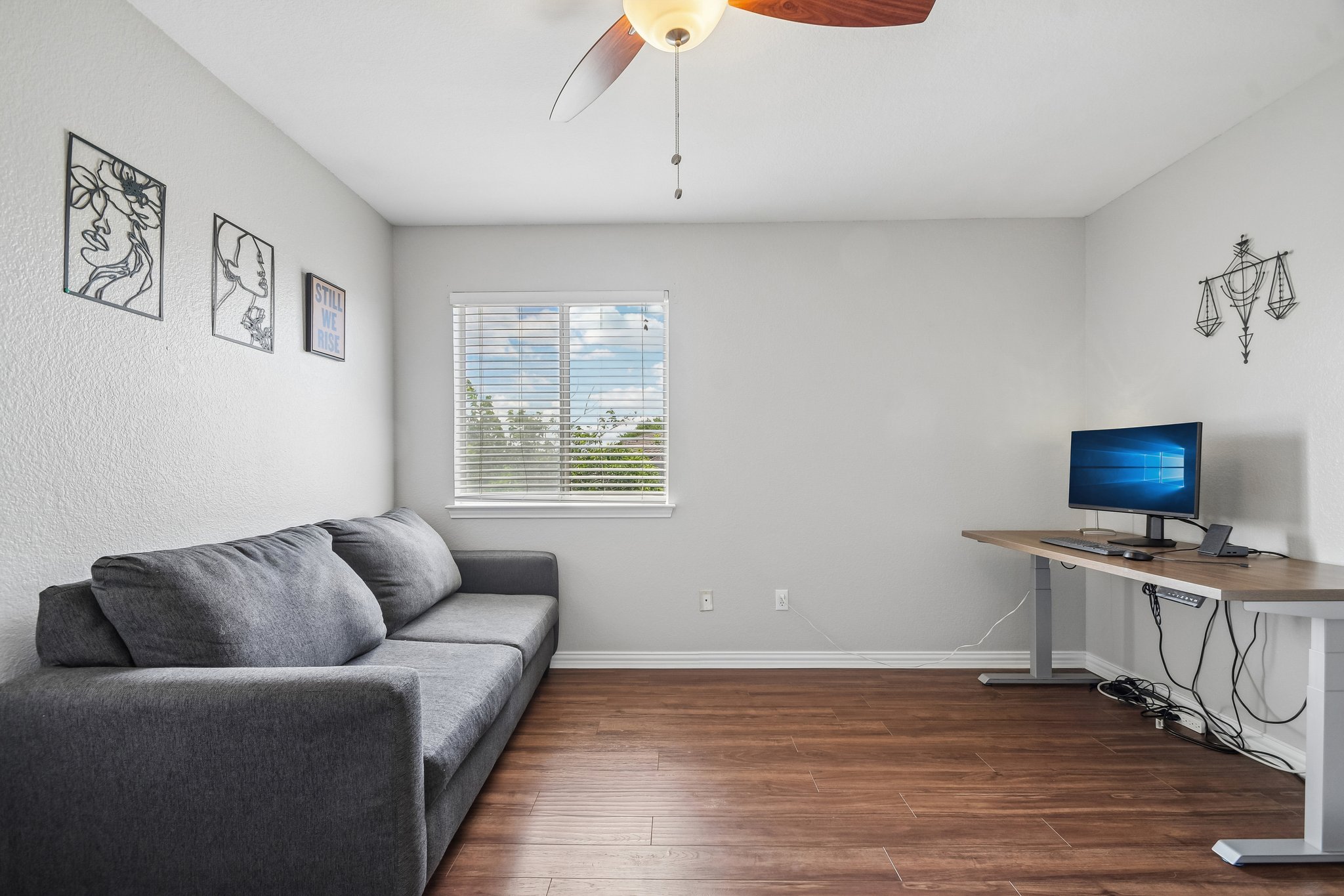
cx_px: 672
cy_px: 448
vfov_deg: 77.3
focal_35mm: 15
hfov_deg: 100.4
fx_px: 560
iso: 400
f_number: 8
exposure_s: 1/10
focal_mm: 10
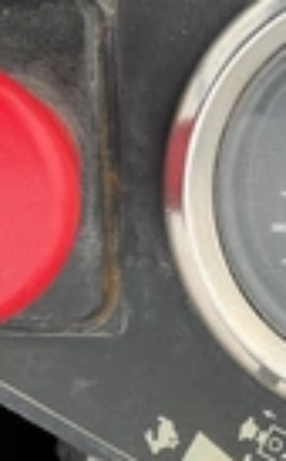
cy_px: 182
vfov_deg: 23.0
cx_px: 336
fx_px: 1128
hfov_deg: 14.0
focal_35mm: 90
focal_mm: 3
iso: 20
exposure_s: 1/137
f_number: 1.8
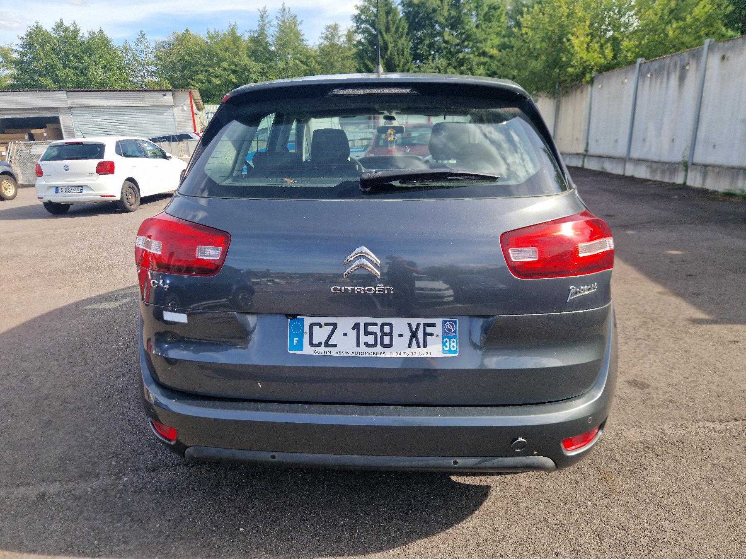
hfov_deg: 73.9
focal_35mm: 23
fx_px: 496
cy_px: 280
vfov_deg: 58.9
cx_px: 373
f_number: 1.8
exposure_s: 1/625
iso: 50
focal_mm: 5.4
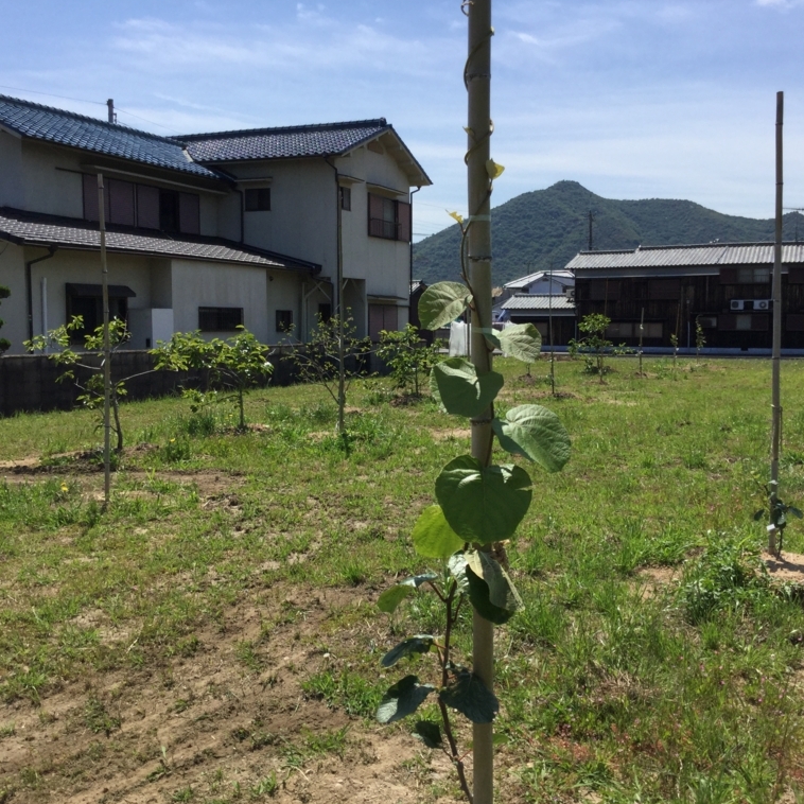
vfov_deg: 44.9
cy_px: 402
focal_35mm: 37
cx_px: 429
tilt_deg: -3.8
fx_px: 972
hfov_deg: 44.9
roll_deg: -0.2
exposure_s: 1/1812
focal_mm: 3.3
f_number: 2.4
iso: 25
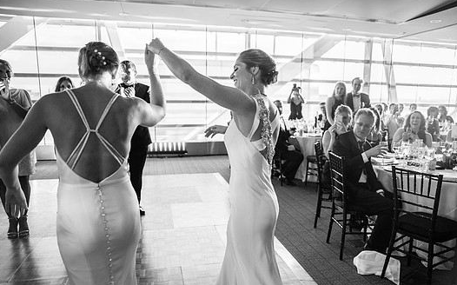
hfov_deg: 68.4
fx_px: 336
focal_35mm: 27
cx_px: 239
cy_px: 165
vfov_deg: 45.8
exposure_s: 1/320
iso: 640
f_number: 2.8
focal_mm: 24
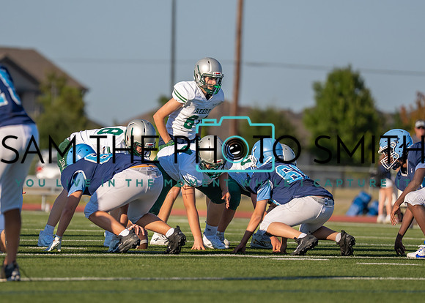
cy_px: 160
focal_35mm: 335
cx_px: 183
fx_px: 4040
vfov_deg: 4.3
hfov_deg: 6.0
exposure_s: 1/6400
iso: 250
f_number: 2.8
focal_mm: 200
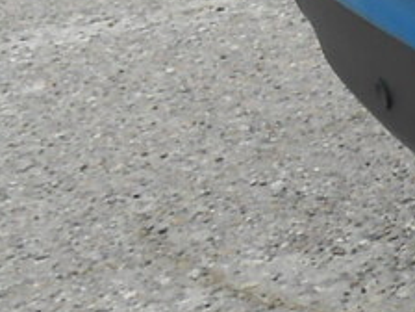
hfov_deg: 8.4
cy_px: -295
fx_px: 2230
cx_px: 1360
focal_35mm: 186
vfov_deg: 7.7
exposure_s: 1/400
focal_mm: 4.6
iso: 80
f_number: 3.5
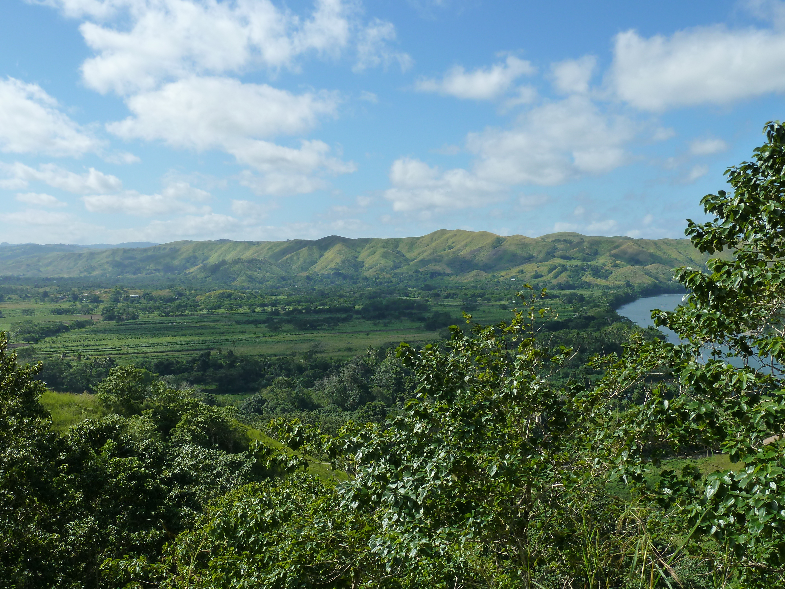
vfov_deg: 36.0
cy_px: 294
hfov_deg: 46.8
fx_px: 907
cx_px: 392
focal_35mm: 40
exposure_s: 1/500
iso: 125
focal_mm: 6.5
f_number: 5
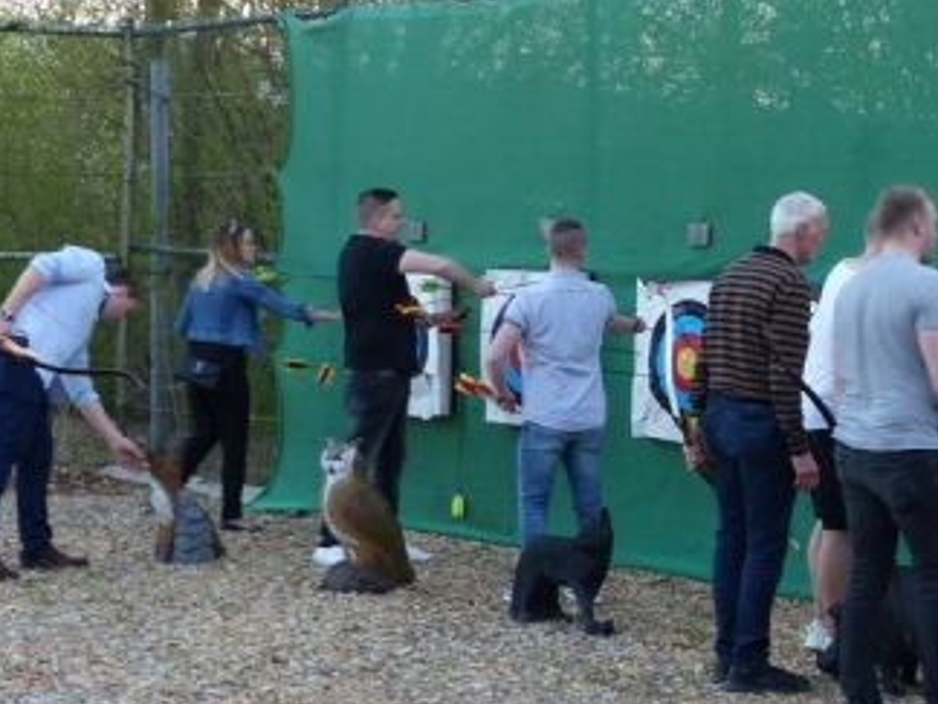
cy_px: 449
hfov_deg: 22.4
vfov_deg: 17.5
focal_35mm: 84
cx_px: 938
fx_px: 2276
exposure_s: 1/60
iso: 125
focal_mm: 6
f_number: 2.8
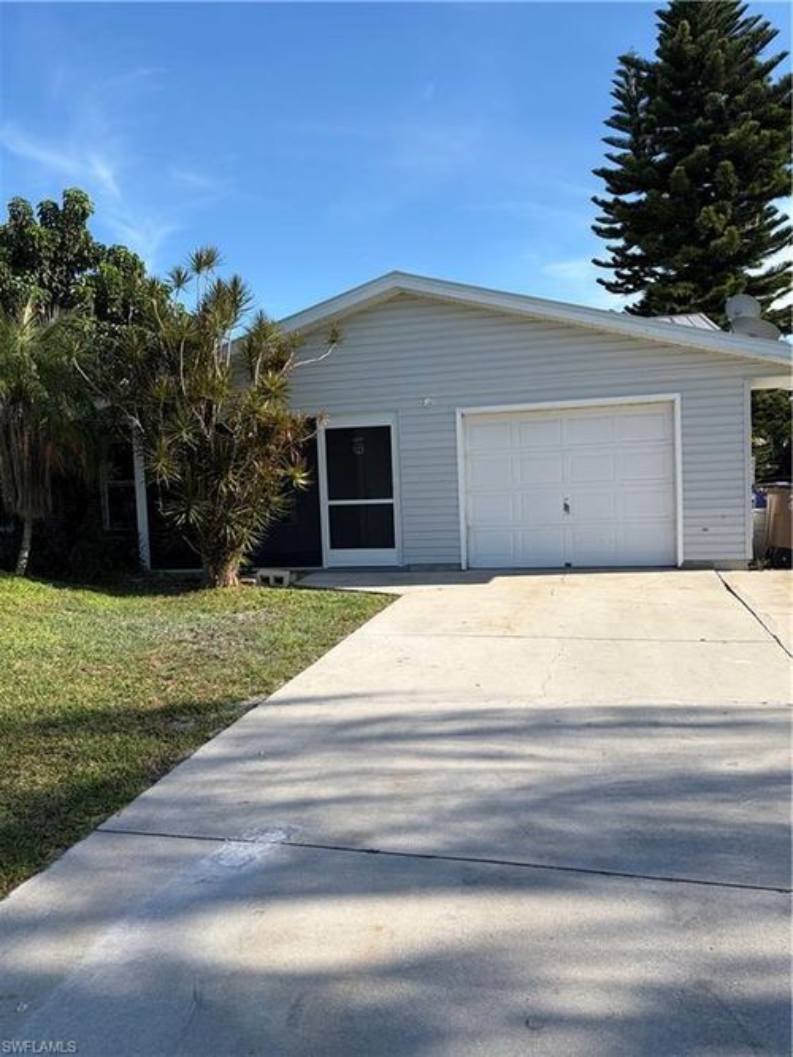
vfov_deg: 67.3
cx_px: 396
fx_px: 794
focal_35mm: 26
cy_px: 528
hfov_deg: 53.0
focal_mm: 5.96
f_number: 1.6
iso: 50
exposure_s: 1/3125
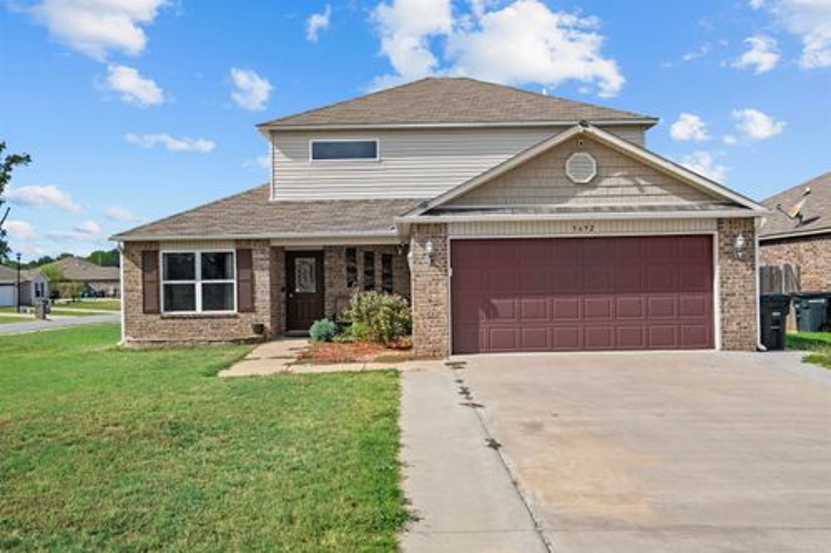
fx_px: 761
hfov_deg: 57.2
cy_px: 276
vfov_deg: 39.9
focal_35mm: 33
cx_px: 416
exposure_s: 1/320
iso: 800
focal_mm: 21.9
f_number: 8
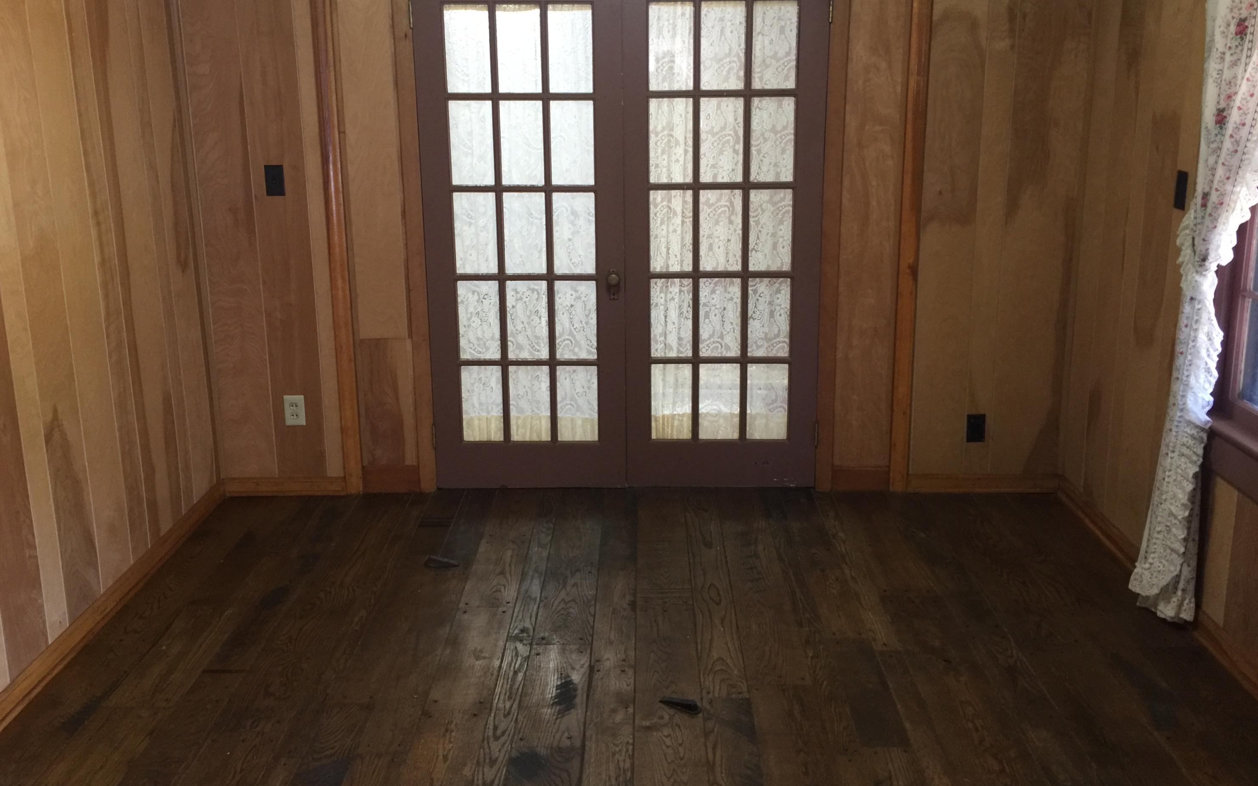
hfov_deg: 61.2
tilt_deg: -11.0
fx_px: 1063
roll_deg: +0.6
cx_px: 629
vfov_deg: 40.5
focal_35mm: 31
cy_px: 334
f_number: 2.2
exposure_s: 1/15
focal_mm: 4.15
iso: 100
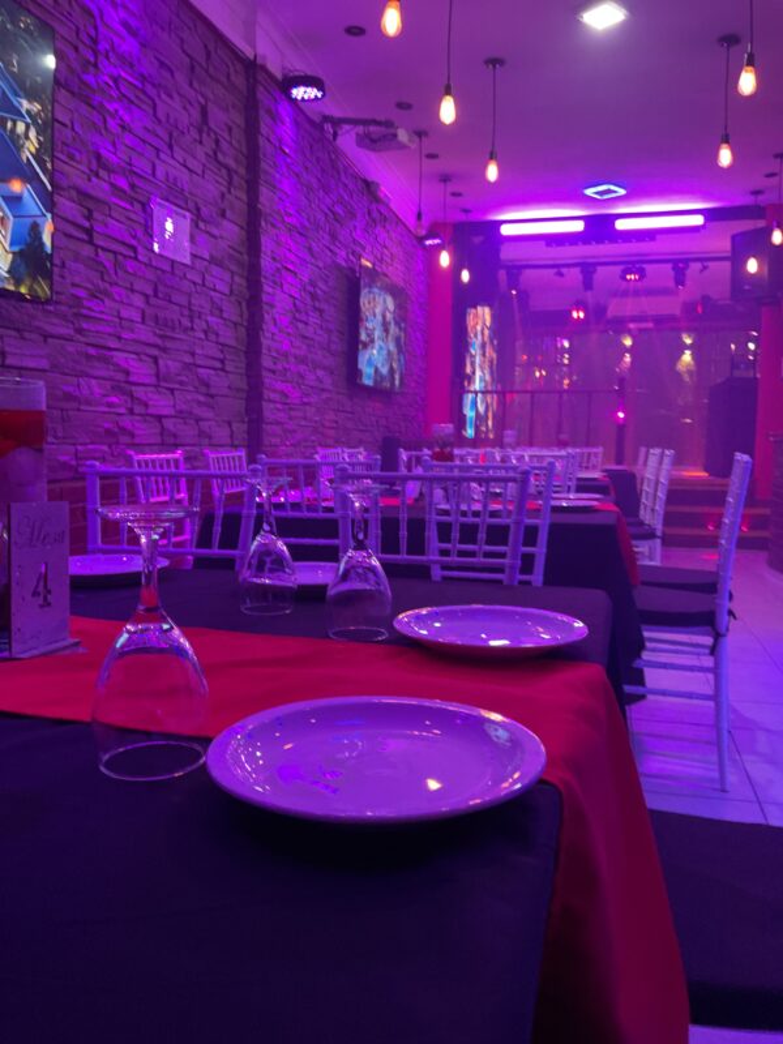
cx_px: 392
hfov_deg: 48.2
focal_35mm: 29
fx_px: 875
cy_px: 522
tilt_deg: -6.4
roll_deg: +0.7
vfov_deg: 61.7
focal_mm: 3
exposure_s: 1/30
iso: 320
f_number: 1.8
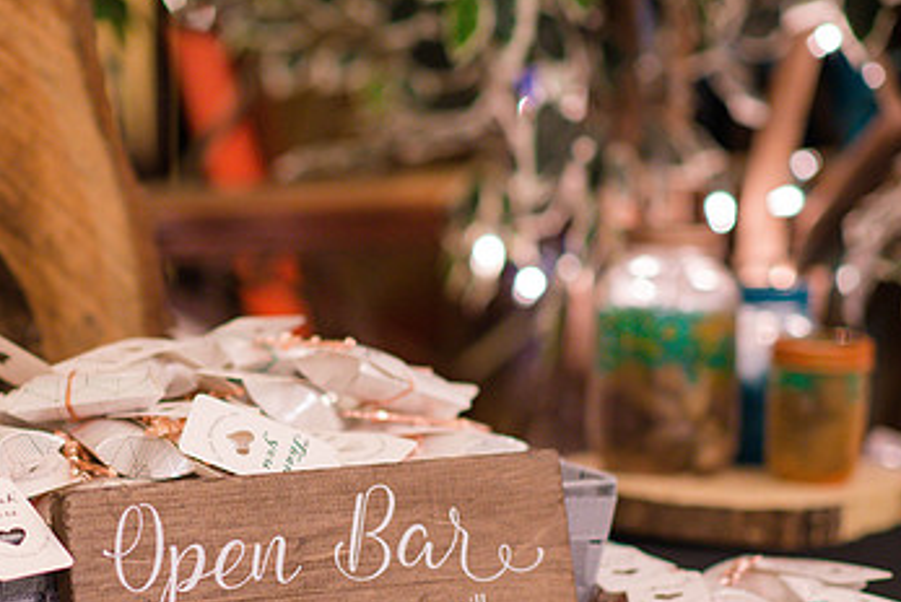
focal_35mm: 142
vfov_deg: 9.7
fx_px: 3557
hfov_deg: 14.4
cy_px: 383
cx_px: 231
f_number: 2
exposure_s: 1/100
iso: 400
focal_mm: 85
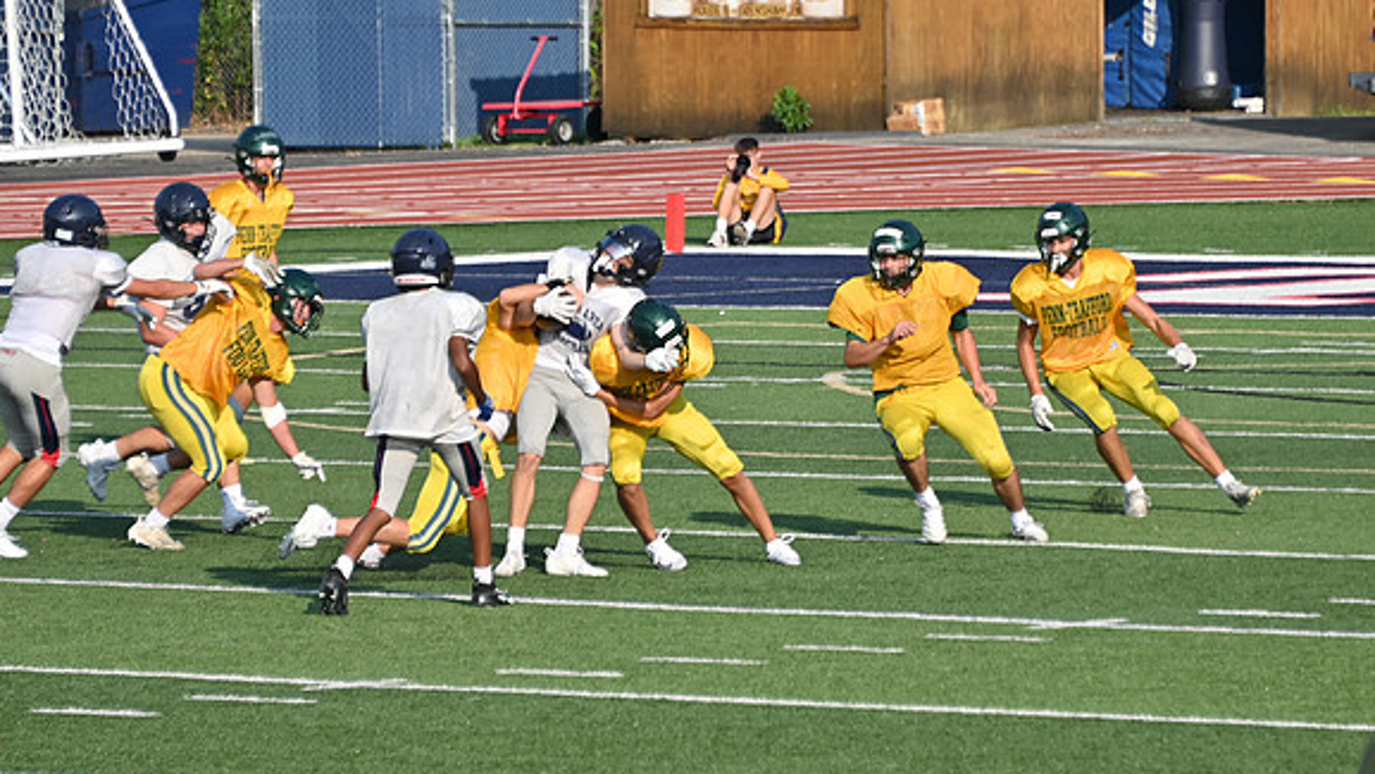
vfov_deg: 2.6
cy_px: 332
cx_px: 686
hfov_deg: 4.6
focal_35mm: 474
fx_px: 17287
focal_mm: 300
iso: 100
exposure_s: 1/640
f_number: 5.6
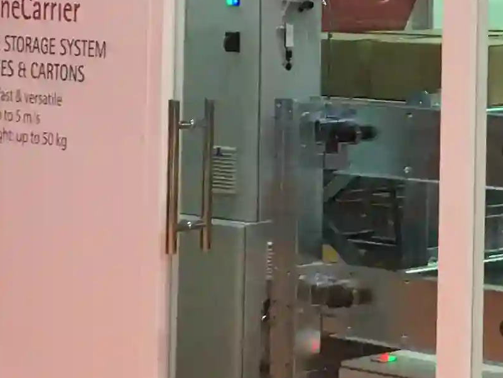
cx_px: 917
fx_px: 2122
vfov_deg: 10.0
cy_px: -61
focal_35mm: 146
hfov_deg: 12.3
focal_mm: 4.15
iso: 50
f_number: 2.2
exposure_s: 1/33
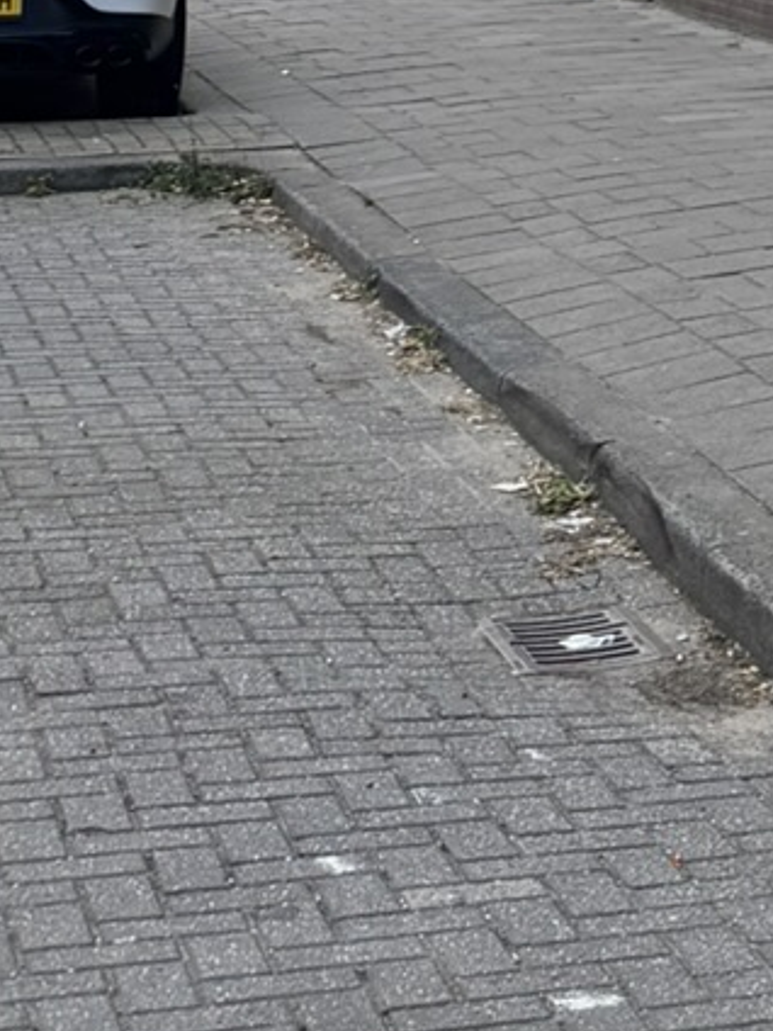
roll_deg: +0.8
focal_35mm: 116
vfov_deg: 14.3
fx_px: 3454
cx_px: 1376
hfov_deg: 11.8
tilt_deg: +10.2
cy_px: -999
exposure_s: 1/2110
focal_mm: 6.76
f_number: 1.78
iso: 100
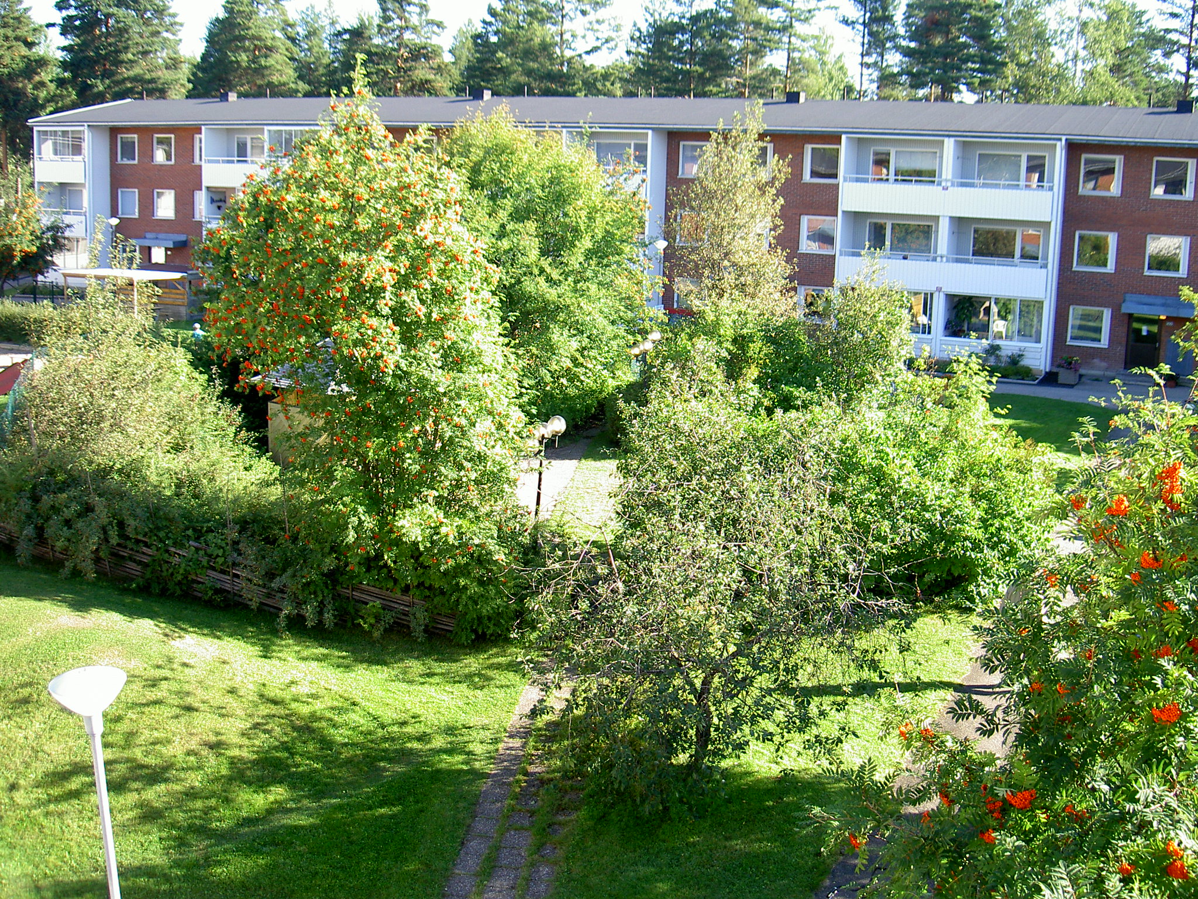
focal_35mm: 39
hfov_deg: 47.9
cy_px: 450
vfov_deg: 36.8
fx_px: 1350
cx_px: 599
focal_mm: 8
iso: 100
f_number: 2.8
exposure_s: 1/125
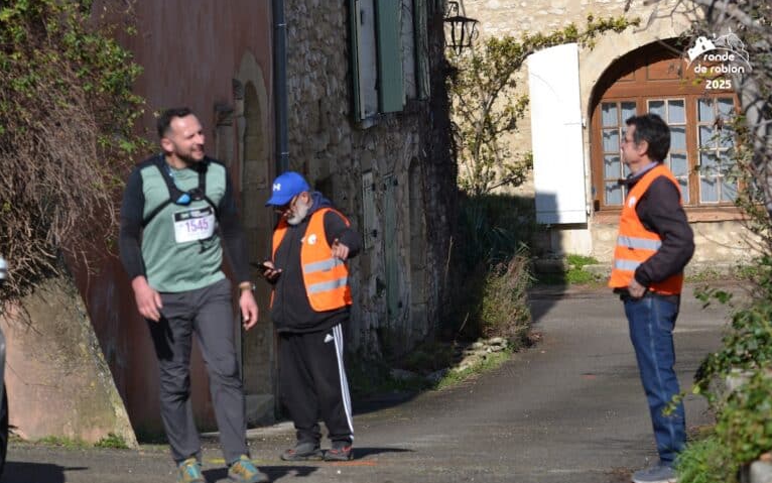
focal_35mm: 230
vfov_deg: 5.7
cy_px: 256
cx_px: 386
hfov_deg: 9.1
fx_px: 4840
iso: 400
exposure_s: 1/1600
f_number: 6.3
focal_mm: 150
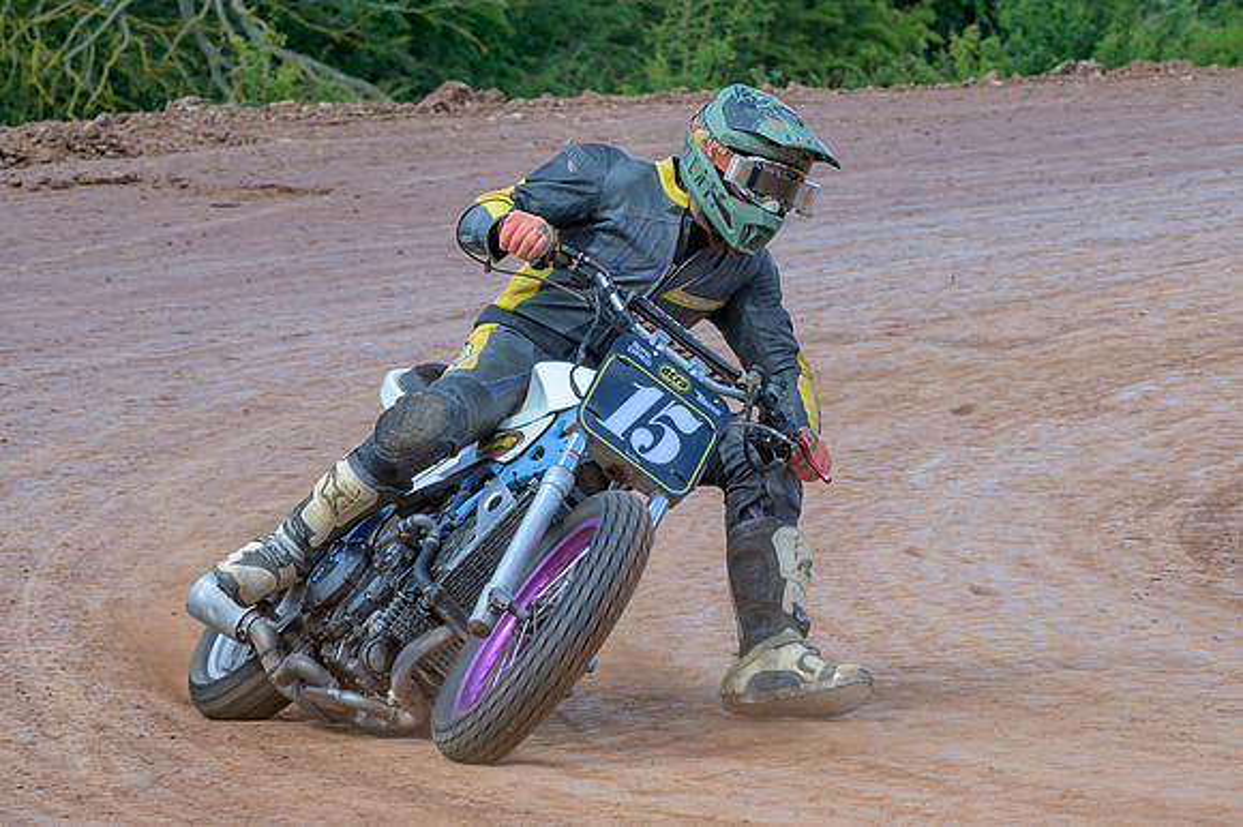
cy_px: 408
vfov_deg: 5.8
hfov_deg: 8.7
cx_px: 652
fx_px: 8158
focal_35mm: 236
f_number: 8
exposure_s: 1/320
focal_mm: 130
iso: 250
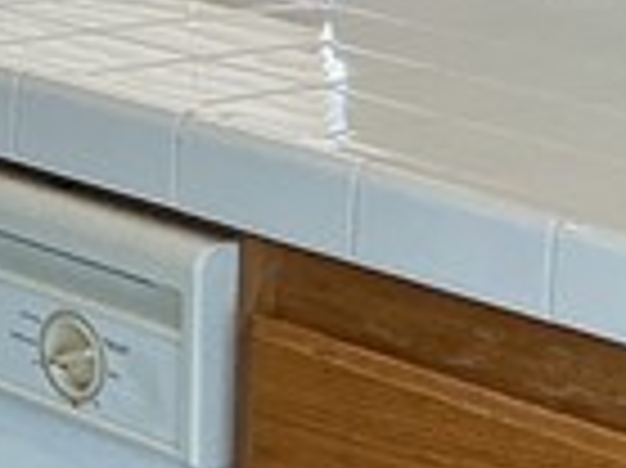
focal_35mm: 214
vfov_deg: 6.8
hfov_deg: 8.2
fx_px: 3867
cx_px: -1081
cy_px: -284
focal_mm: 3
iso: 64
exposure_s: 1/120
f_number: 1.8
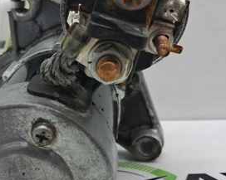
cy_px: 90
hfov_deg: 30.1
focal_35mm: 62
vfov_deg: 24.6
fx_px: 414
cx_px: 59
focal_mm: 4
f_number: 1.8
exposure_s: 1/60
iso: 50
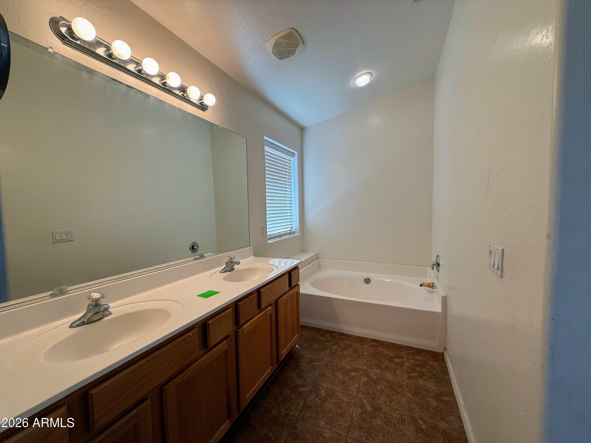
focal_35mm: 14
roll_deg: +0.6
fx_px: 239
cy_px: 222
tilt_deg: -2.2
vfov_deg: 85.7
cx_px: 296
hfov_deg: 102.1
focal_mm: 2.22
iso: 125
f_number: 2.2
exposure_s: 1/120
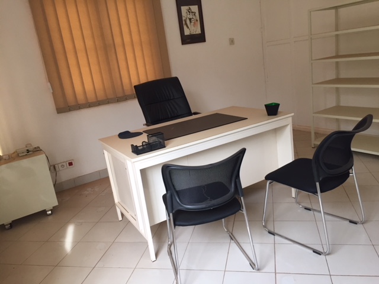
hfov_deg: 61.7
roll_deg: +7.4
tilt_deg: -15.4
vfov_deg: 48.2
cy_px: 142
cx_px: 190
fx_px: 318
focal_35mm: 29
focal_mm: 4.15
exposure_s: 1/33
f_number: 2.2
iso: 64
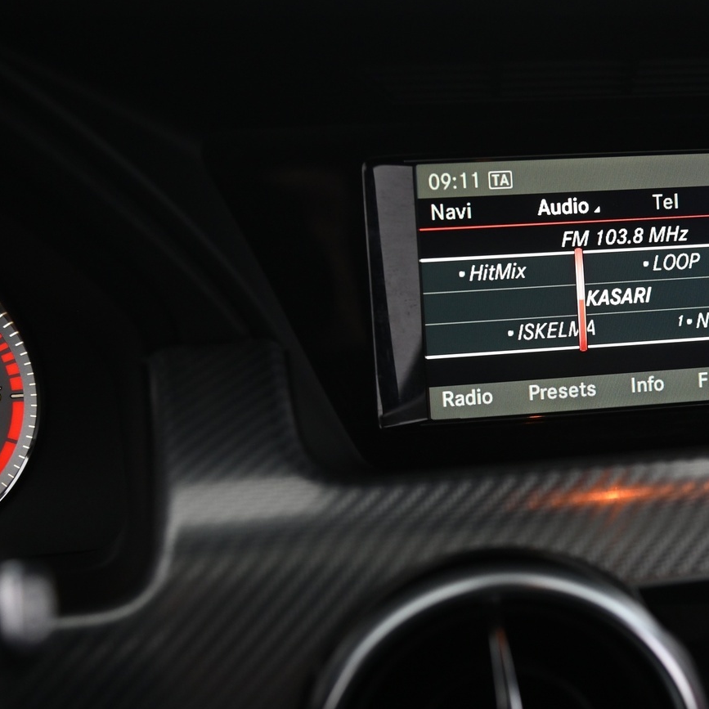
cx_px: 558
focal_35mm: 70
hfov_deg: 24.3
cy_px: 394
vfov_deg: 24.6
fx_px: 1622
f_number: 4
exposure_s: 1/40
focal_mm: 44
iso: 2000
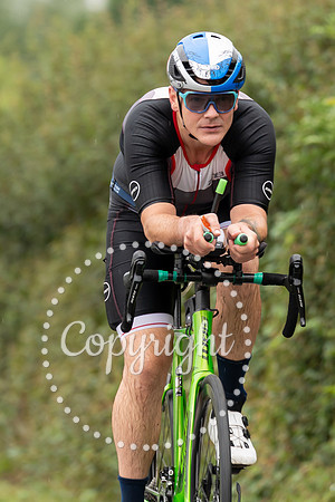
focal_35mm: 553
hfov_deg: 2.5
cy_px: 139
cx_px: 214
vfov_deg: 3.7
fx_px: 7720
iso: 320
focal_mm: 200
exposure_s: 1/400
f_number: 3.2
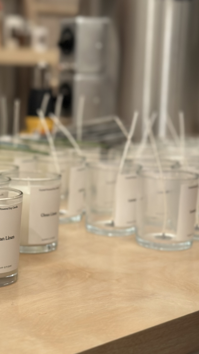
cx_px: 14
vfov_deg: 28.6
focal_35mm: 74
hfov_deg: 16.1
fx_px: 694
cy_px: 167
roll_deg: -1.4
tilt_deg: -8.6
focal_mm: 6.86
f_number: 1.78
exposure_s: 1/60
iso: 160
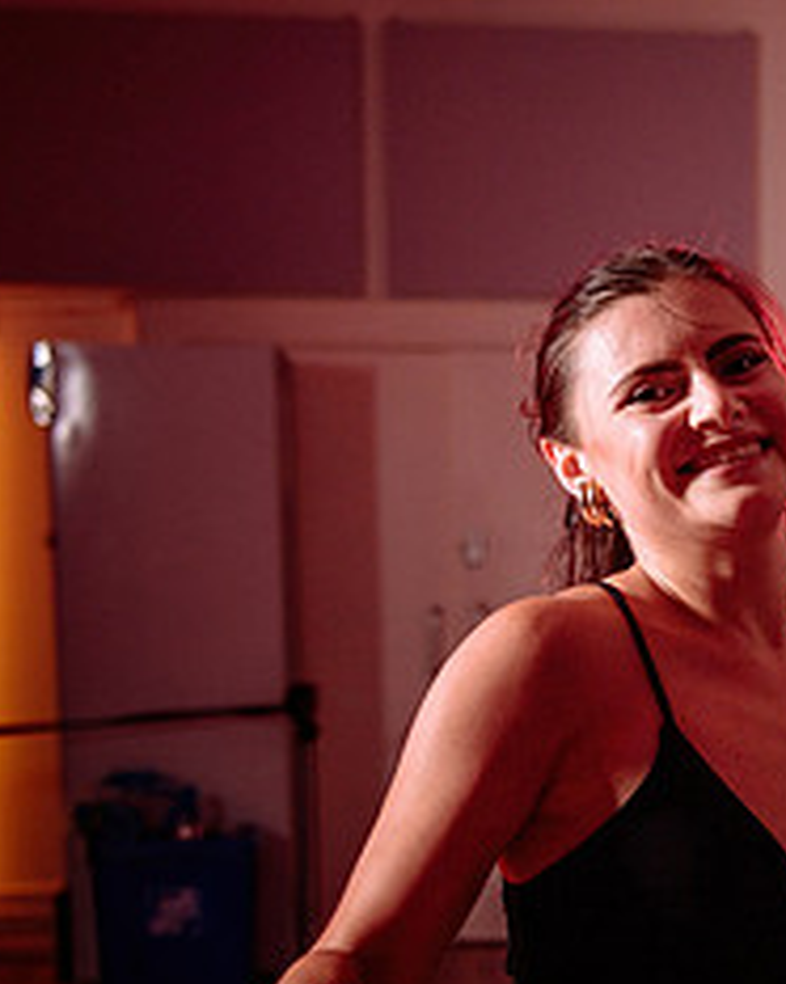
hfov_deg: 13.8
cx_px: 1247
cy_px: 711
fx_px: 2999
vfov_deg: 18.5
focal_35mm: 103
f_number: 3.5
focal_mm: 40
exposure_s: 1/80
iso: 800
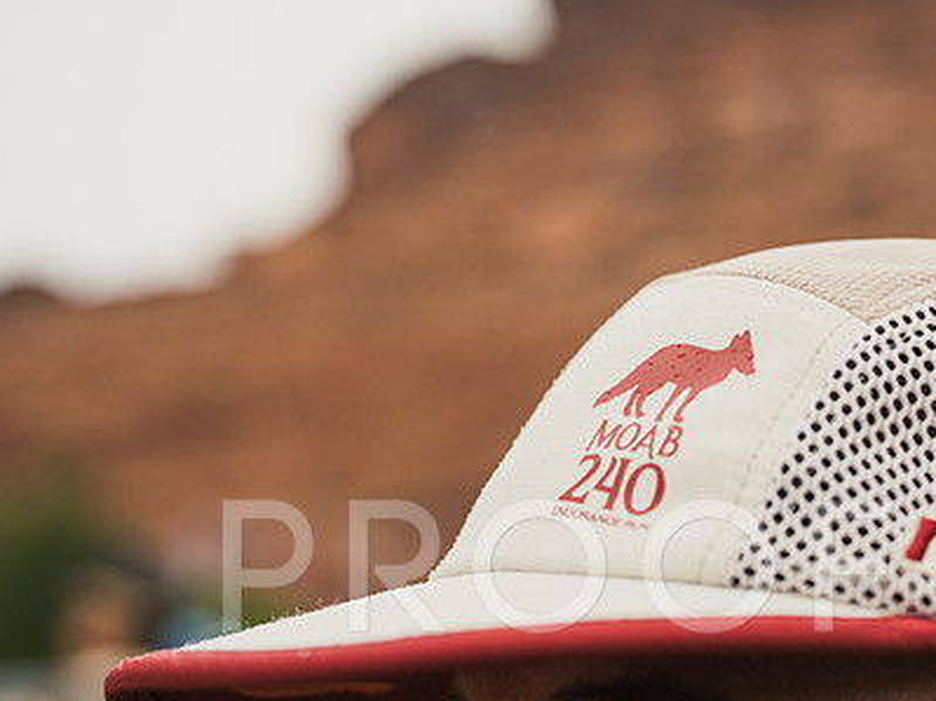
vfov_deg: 18.0
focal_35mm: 82
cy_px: 332
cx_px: 676
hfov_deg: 23.7
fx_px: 2217
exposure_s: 1/1250
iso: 400
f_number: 3.2
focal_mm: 50
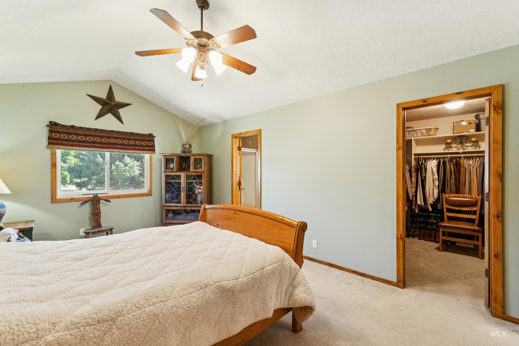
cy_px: 173
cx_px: 260
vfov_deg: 74.1
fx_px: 229
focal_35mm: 16
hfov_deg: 97.1
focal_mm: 15.9
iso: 400
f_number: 13
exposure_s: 1/3.33
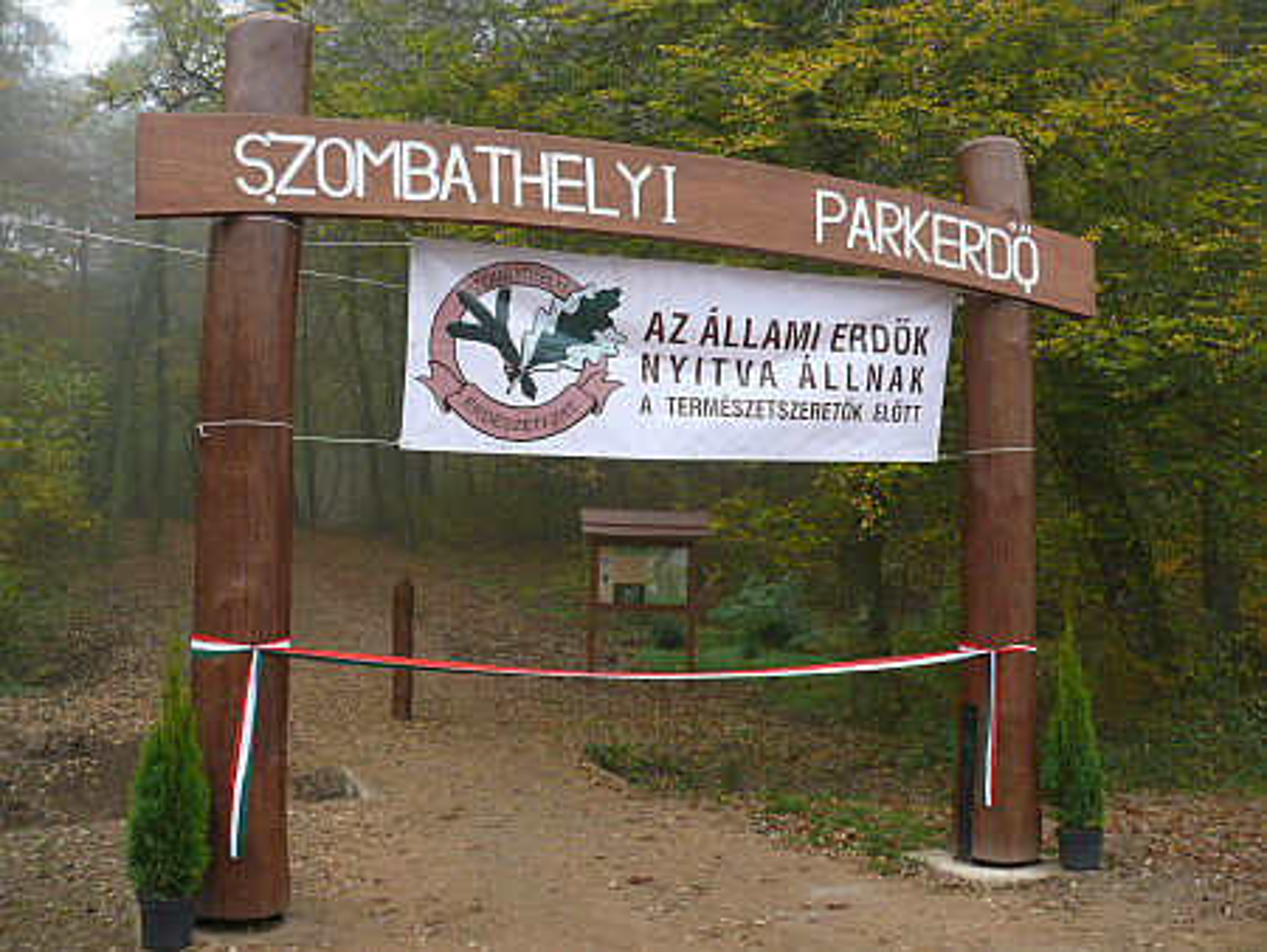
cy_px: 476
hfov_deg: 52.6
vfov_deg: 40.7
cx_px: 634
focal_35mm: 35
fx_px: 1282
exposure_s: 1/100
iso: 100
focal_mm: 7.4
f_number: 4
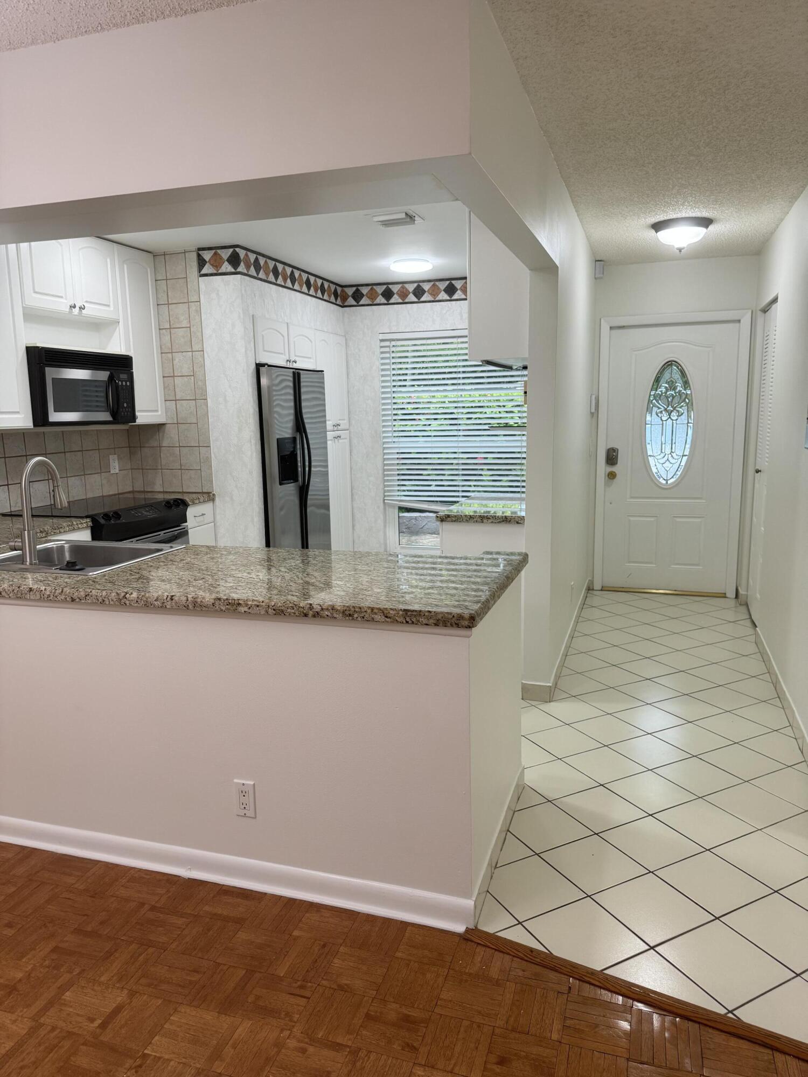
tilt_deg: -10.2
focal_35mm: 24
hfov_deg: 56.8
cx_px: 404
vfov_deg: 71.6
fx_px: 747
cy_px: 538
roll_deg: +1.8
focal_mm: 6.76
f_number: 1.78
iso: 160
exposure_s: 1/120
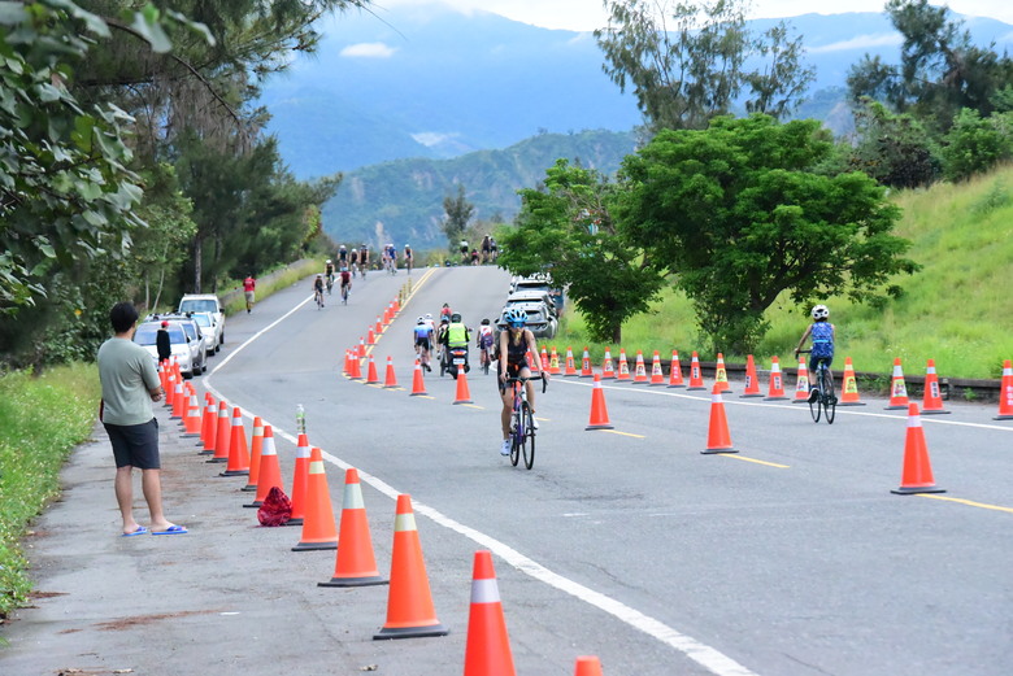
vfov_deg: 9.5
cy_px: 338
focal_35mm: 145
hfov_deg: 14.1
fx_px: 4082
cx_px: 506
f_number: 8
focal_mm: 145
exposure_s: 1/4000
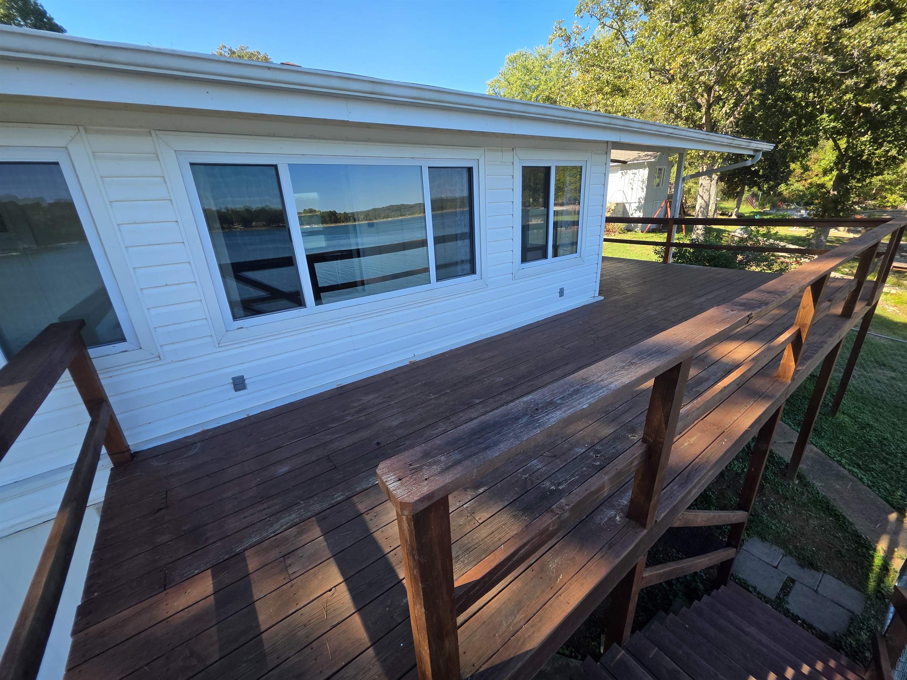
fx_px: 341
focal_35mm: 13
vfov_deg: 89.9
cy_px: 340
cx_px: 454
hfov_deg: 106.2
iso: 40
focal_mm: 2.2
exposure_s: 1/487
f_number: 1.9
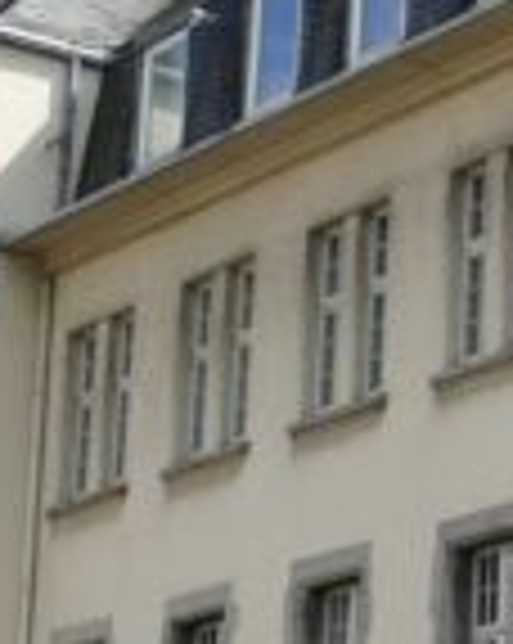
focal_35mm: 168
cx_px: 1017
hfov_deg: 8.7
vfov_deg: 11.5
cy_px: 527
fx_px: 3195
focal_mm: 9.12
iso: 125
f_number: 3.5
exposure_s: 1/1600
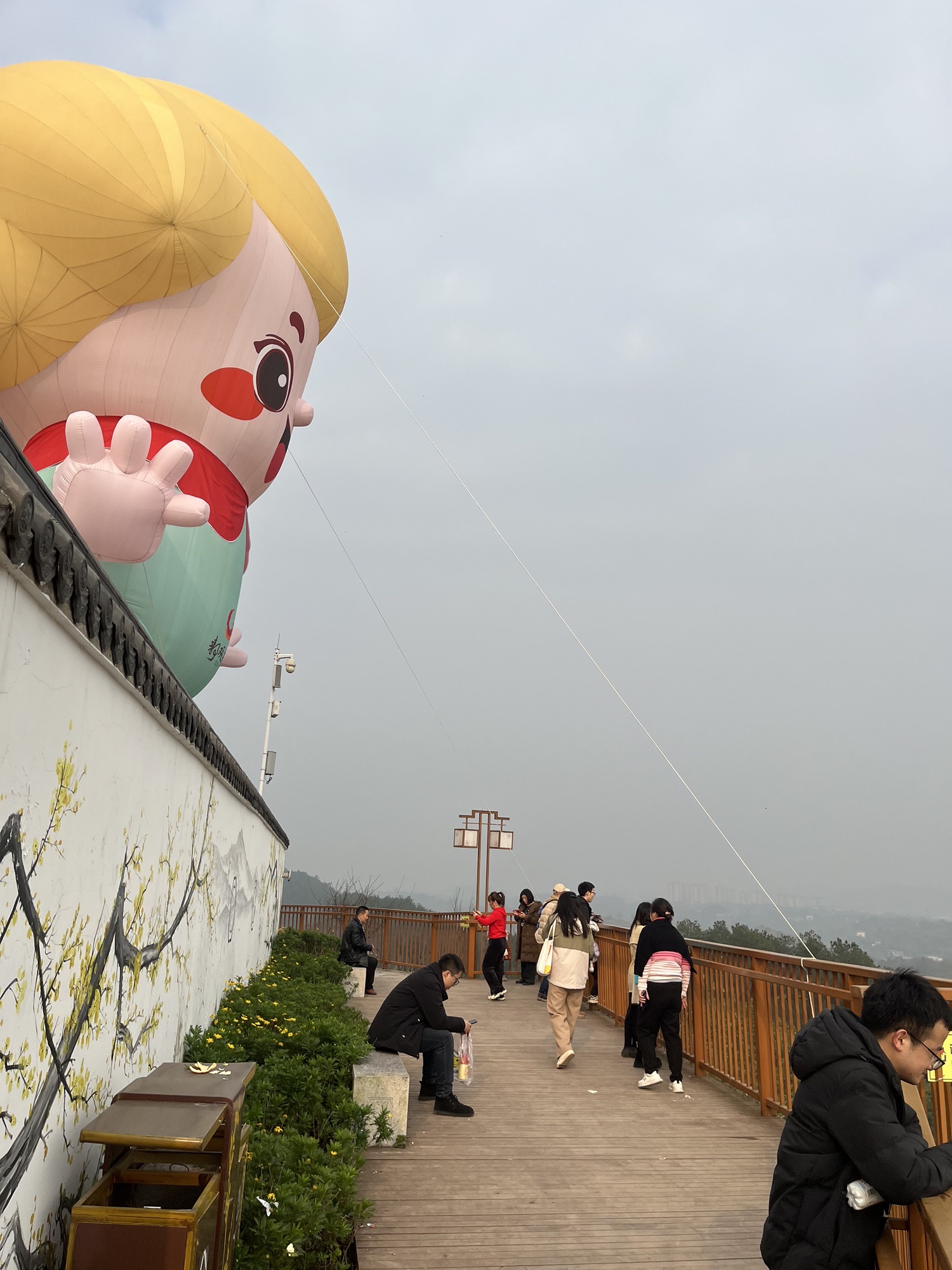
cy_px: 635
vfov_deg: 67.3
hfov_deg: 53.1
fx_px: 953
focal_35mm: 26
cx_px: 476
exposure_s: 1/3521
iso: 50
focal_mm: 5.1
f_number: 1.6
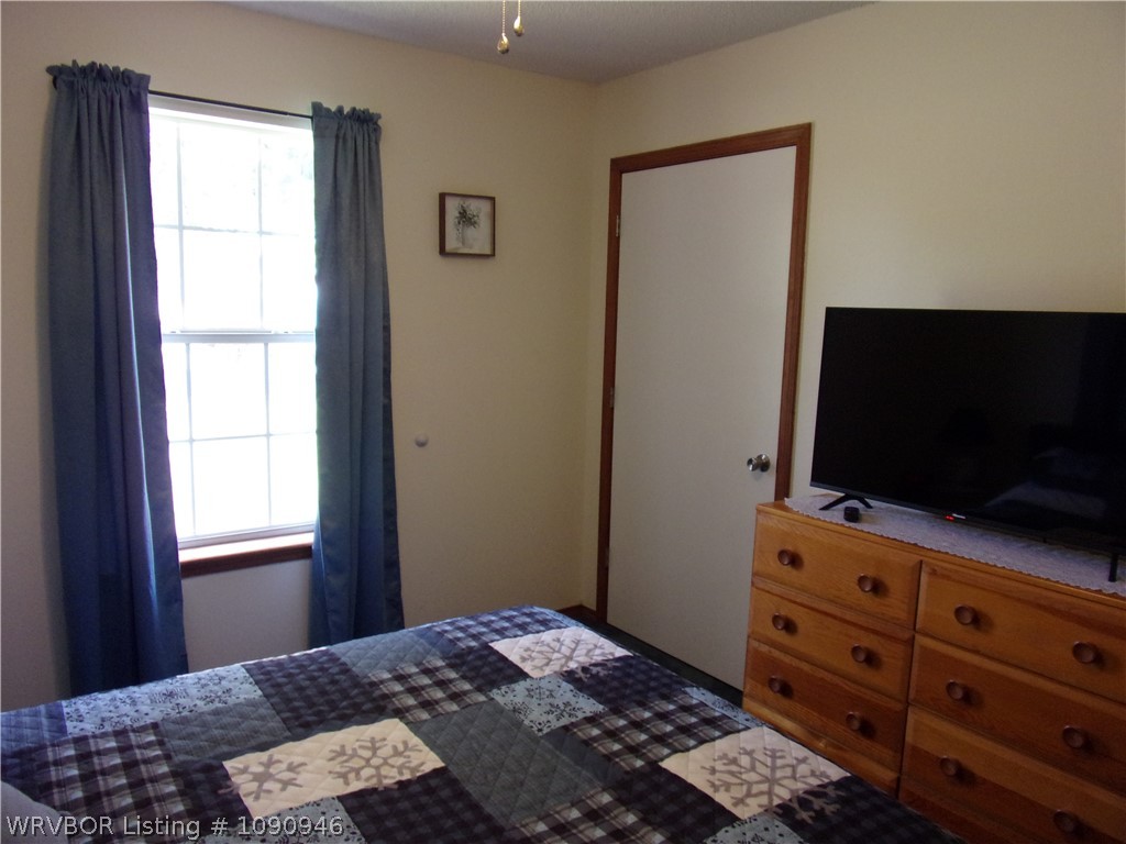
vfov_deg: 56.8
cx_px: 563
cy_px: 422
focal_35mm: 24
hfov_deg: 71.6
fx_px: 781
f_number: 3.3
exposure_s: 1/34
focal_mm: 4.3
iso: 191
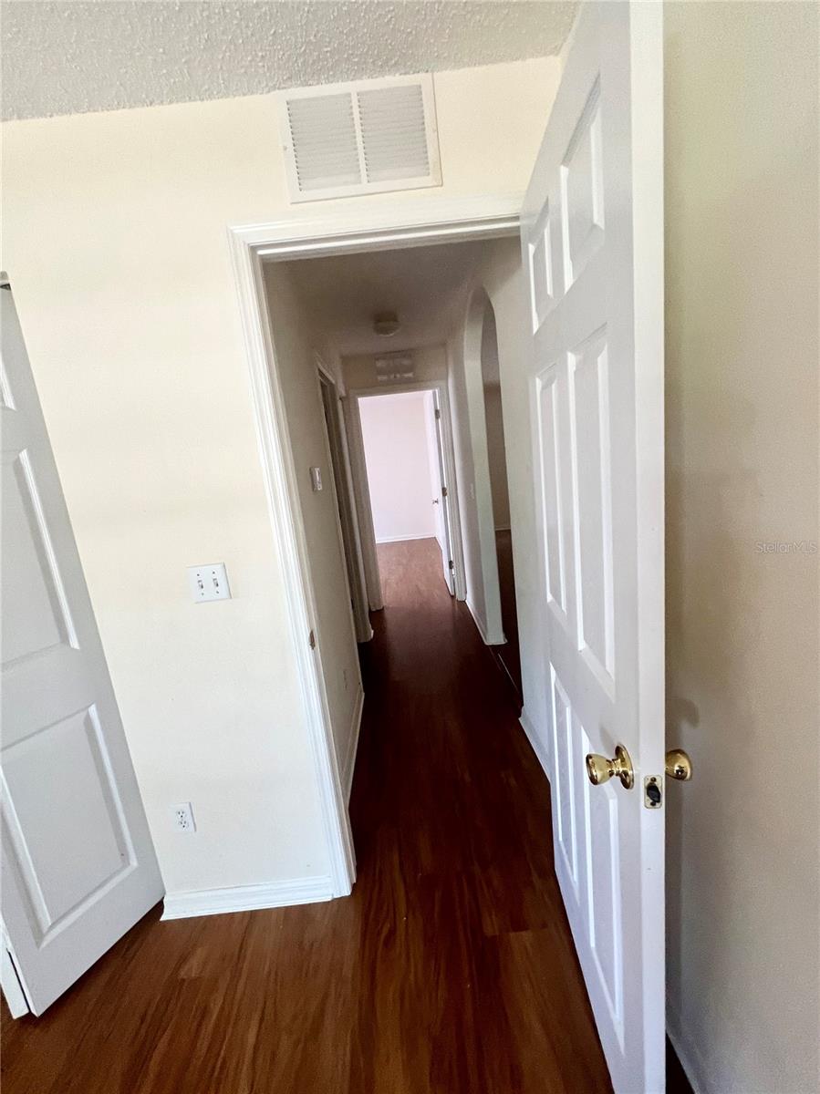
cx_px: 410
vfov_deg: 106.2
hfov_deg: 89.9
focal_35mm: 13
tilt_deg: -10.0
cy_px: 547
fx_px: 411
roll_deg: +2.9
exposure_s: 1/67
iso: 250
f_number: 1.8
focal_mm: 1.57
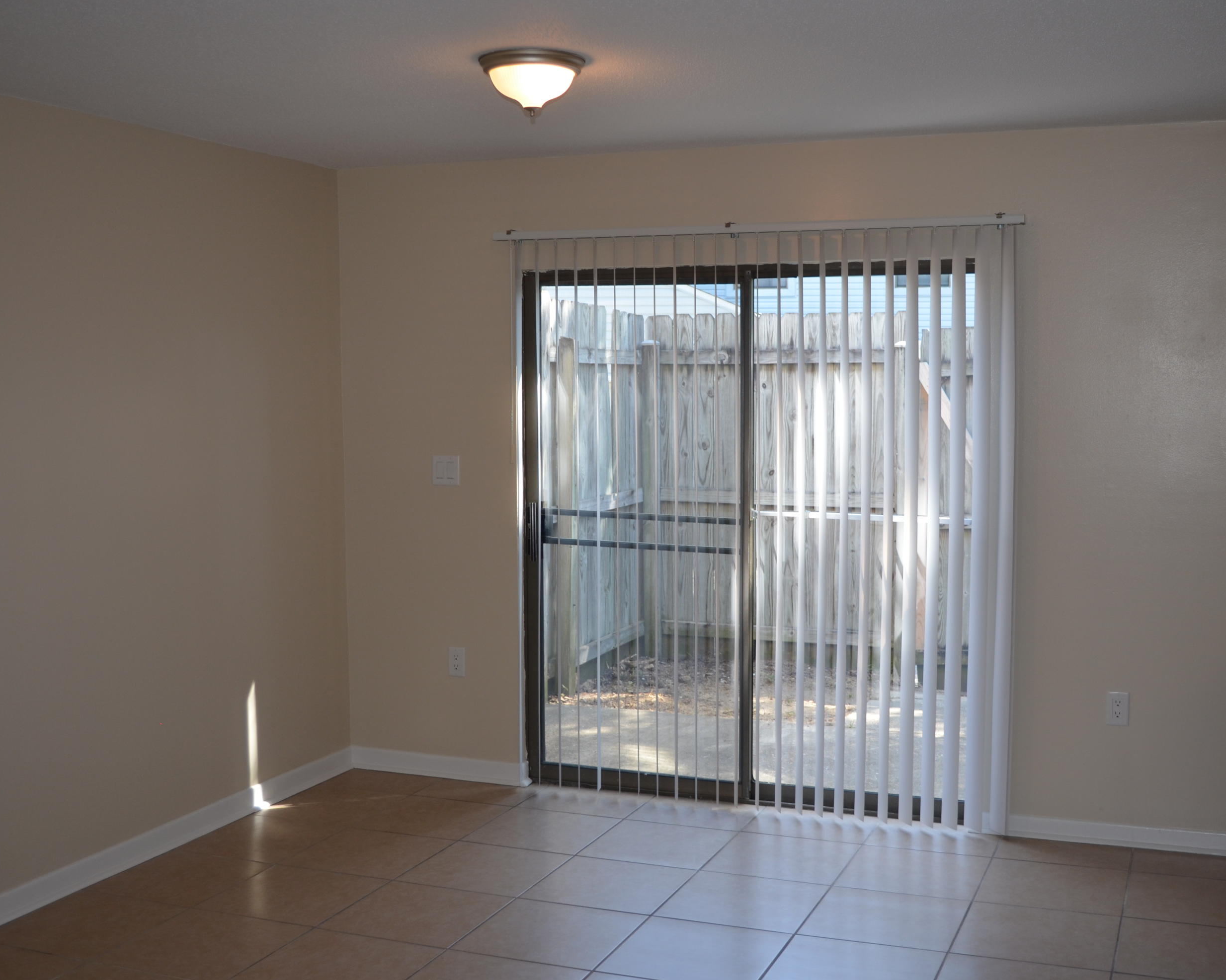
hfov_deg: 44.8
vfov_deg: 36.5
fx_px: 1488
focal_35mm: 41
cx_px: 658
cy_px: 489
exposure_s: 1/125
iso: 250
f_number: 4
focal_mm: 24
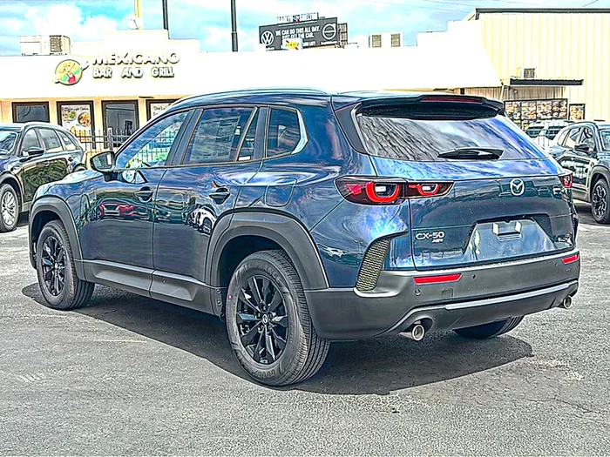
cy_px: 228
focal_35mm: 38
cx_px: 305
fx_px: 670
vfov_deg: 37.7
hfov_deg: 49.0
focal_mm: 6.86
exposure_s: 1/2674
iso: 100
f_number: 1.78
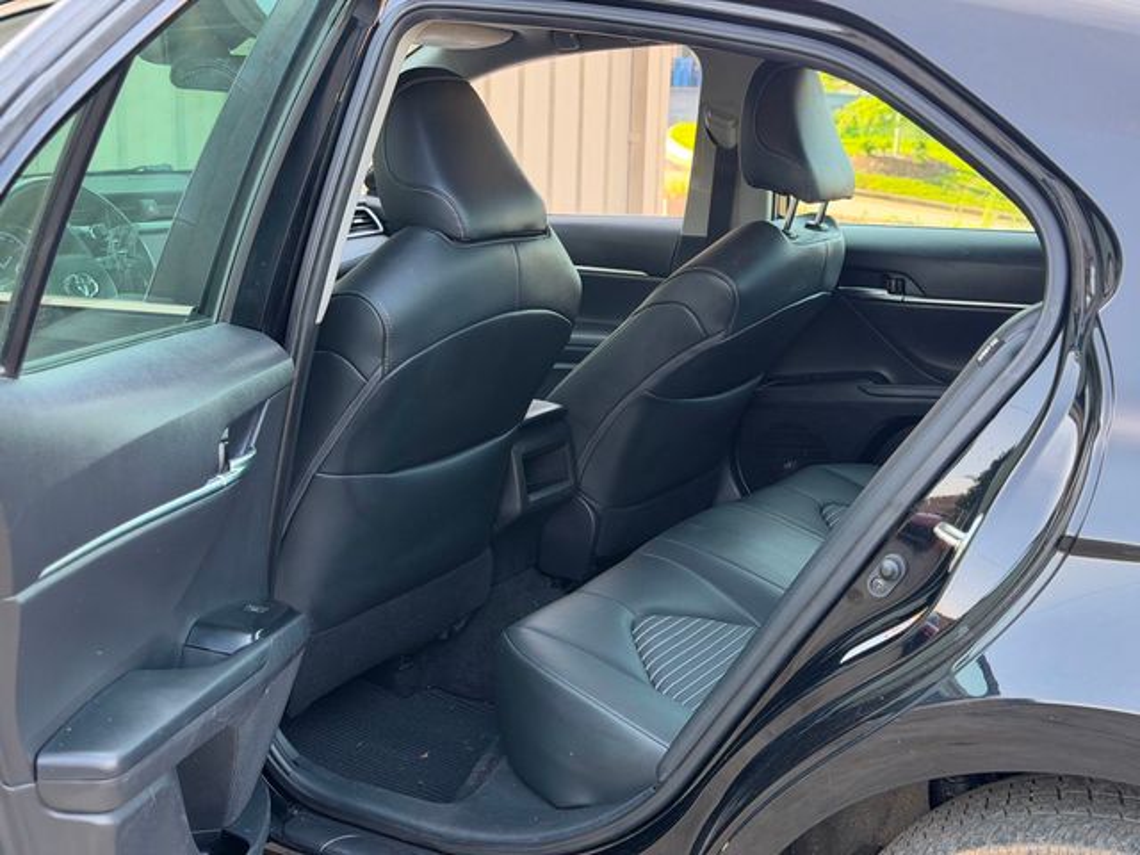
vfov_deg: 30.3
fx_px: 1581
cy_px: 428
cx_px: 570
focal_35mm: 48
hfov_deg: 39.7
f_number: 1.78
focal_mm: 6.76
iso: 200
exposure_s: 1/129
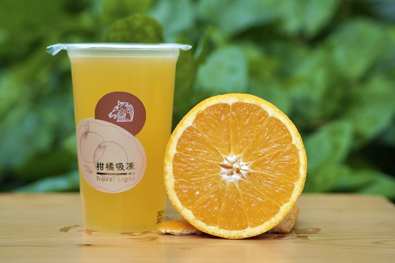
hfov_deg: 20.0
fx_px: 1118
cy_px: 132
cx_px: 198
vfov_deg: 13.4
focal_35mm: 102
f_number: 4.5
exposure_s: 1/125
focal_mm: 68
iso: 100
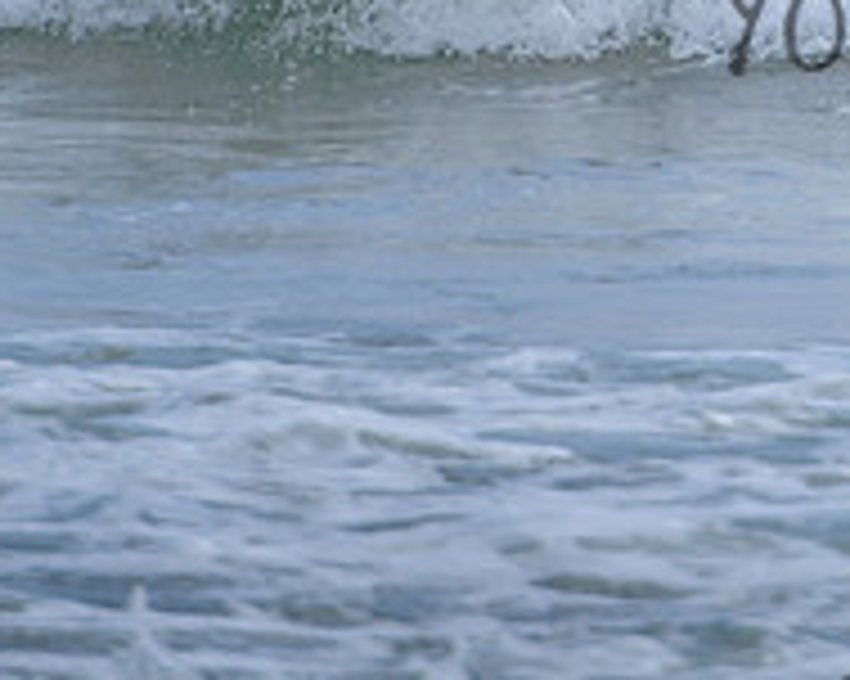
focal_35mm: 1415
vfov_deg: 1.1
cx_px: 1389
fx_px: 35578
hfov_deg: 1.4
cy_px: -88
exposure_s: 1/1600
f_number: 5.6
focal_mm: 400
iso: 200
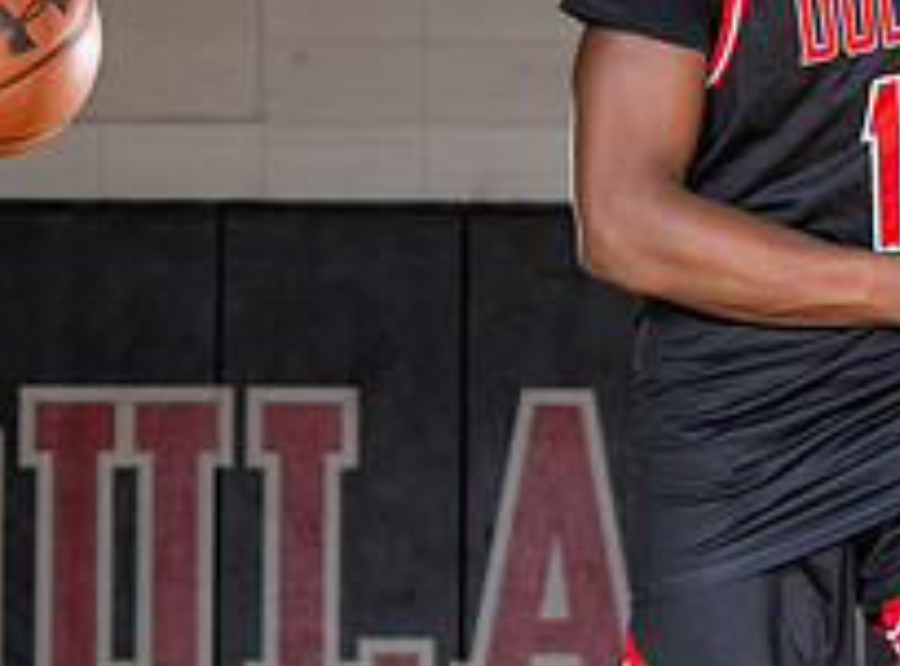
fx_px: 6469
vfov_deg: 5.9
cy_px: 188
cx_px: 808
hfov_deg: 7.9
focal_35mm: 250
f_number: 7.1
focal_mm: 70
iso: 400
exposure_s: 1/100
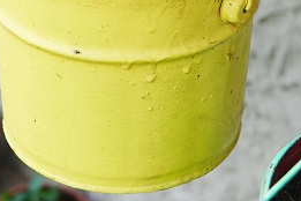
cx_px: 125
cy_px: -23
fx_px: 1154
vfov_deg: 9.8
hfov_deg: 14.9
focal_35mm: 138
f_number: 2.8
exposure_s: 1/400
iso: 200
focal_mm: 24
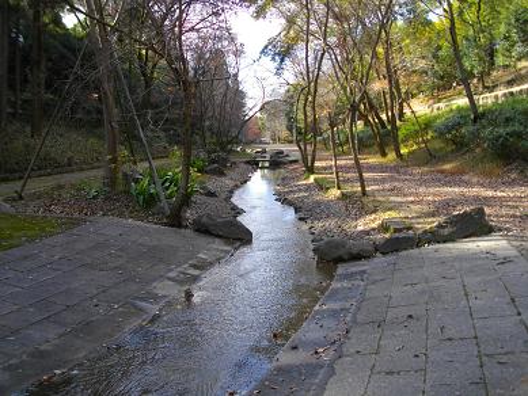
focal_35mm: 32
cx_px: 264
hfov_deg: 56.8
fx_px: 488
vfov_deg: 44.2
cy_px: 198
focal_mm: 5.7
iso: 100
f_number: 2.9
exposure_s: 1/200
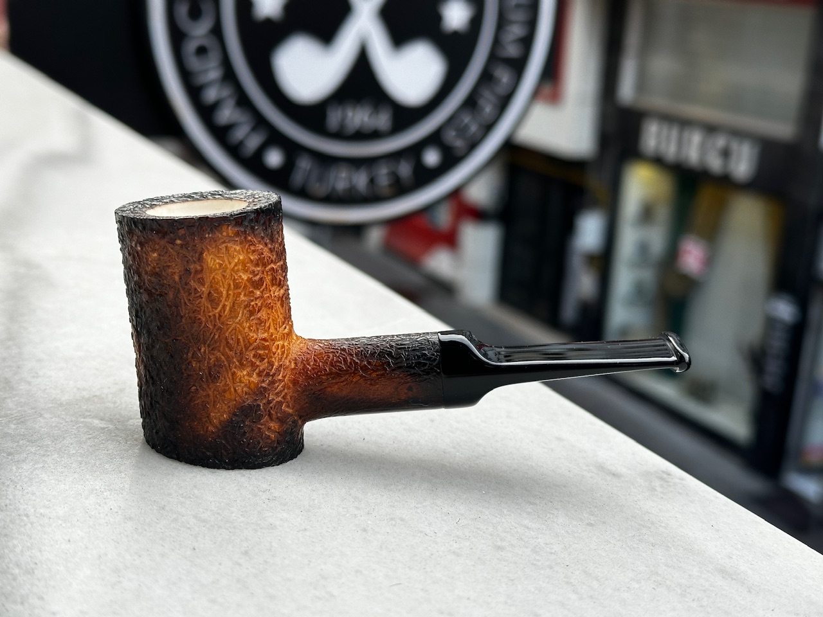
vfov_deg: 30.3
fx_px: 1141
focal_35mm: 48
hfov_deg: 39.7
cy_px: 308
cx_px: 412
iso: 50
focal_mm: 6.86
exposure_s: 1/229
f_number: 1.78
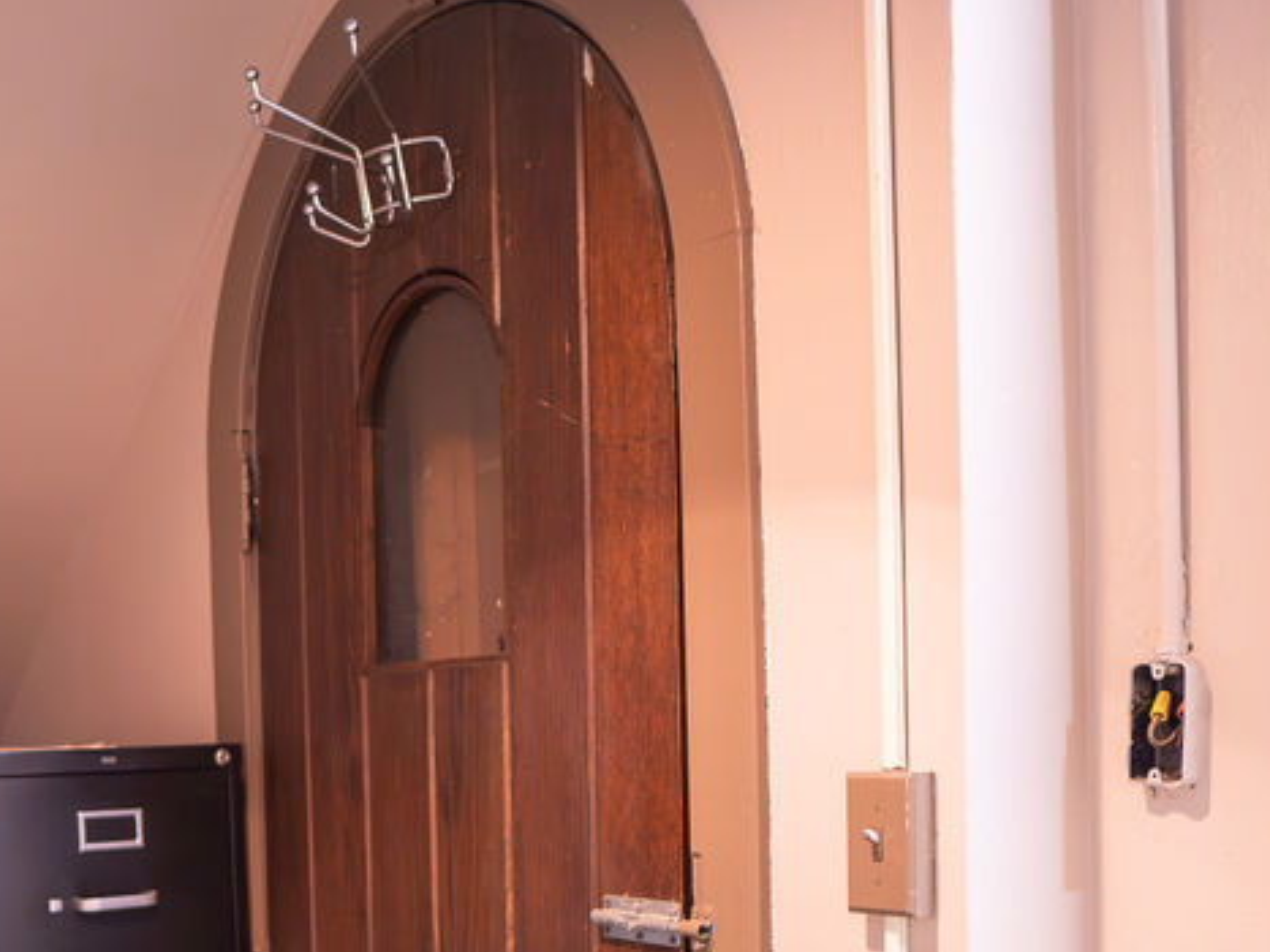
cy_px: 852
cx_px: 463
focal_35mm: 42
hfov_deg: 44.4
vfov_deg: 32.7
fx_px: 1541
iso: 800
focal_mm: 16
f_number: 1.8
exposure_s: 1/50
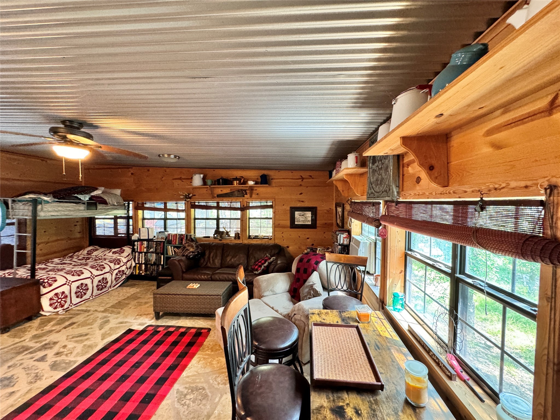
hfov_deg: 102.1
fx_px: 226
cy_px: 210
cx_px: 280
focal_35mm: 14
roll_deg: +0.8
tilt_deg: -2.1
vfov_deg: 85.7
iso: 400
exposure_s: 1/60
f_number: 2.2
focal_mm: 2.22
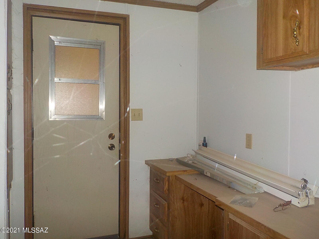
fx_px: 276
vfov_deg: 46.8
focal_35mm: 30
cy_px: 120
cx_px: 160
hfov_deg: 60.0
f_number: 3.3
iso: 200
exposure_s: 1/30
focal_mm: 4.1
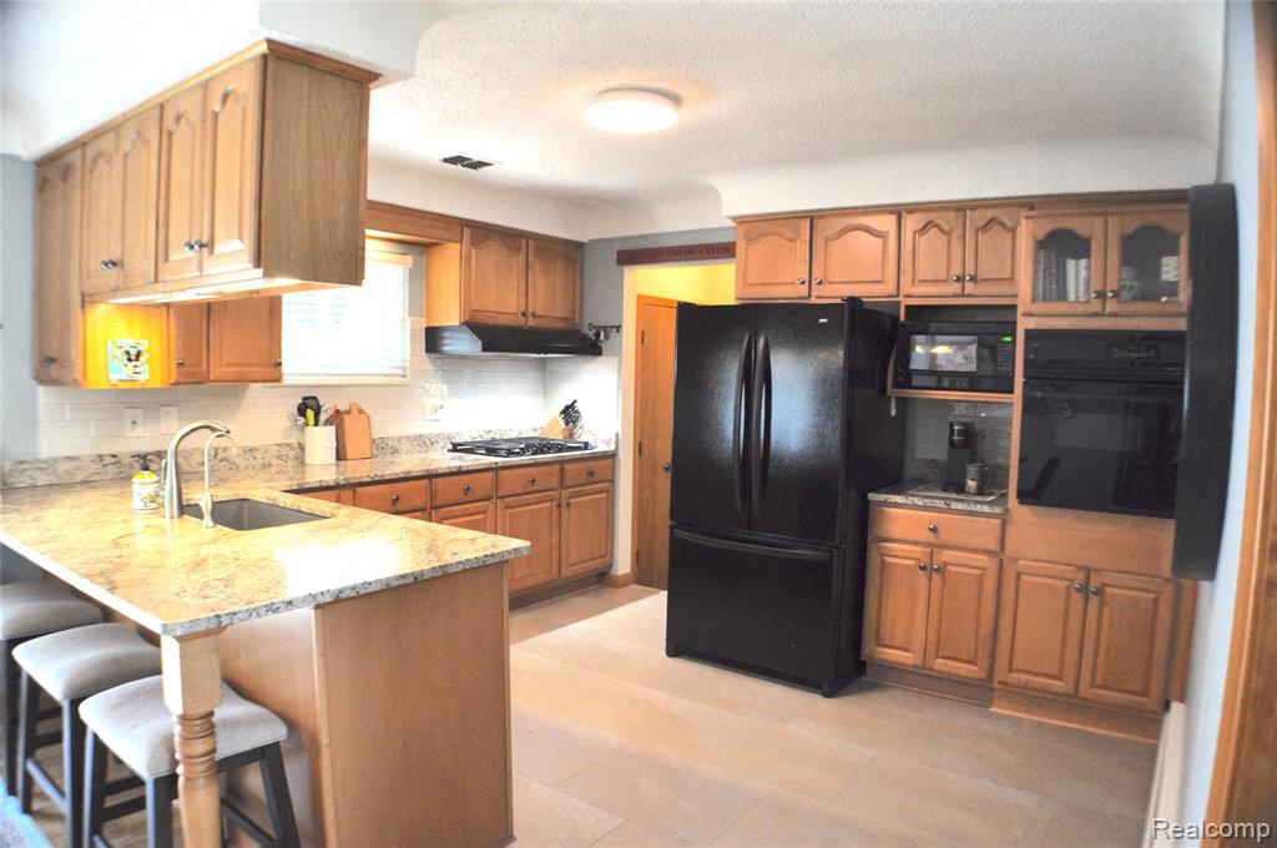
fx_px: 1063
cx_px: 638
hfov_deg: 62.0
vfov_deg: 43.5
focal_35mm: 30
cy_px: 424
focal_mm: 20
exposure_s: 1/125
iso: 720
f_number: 4
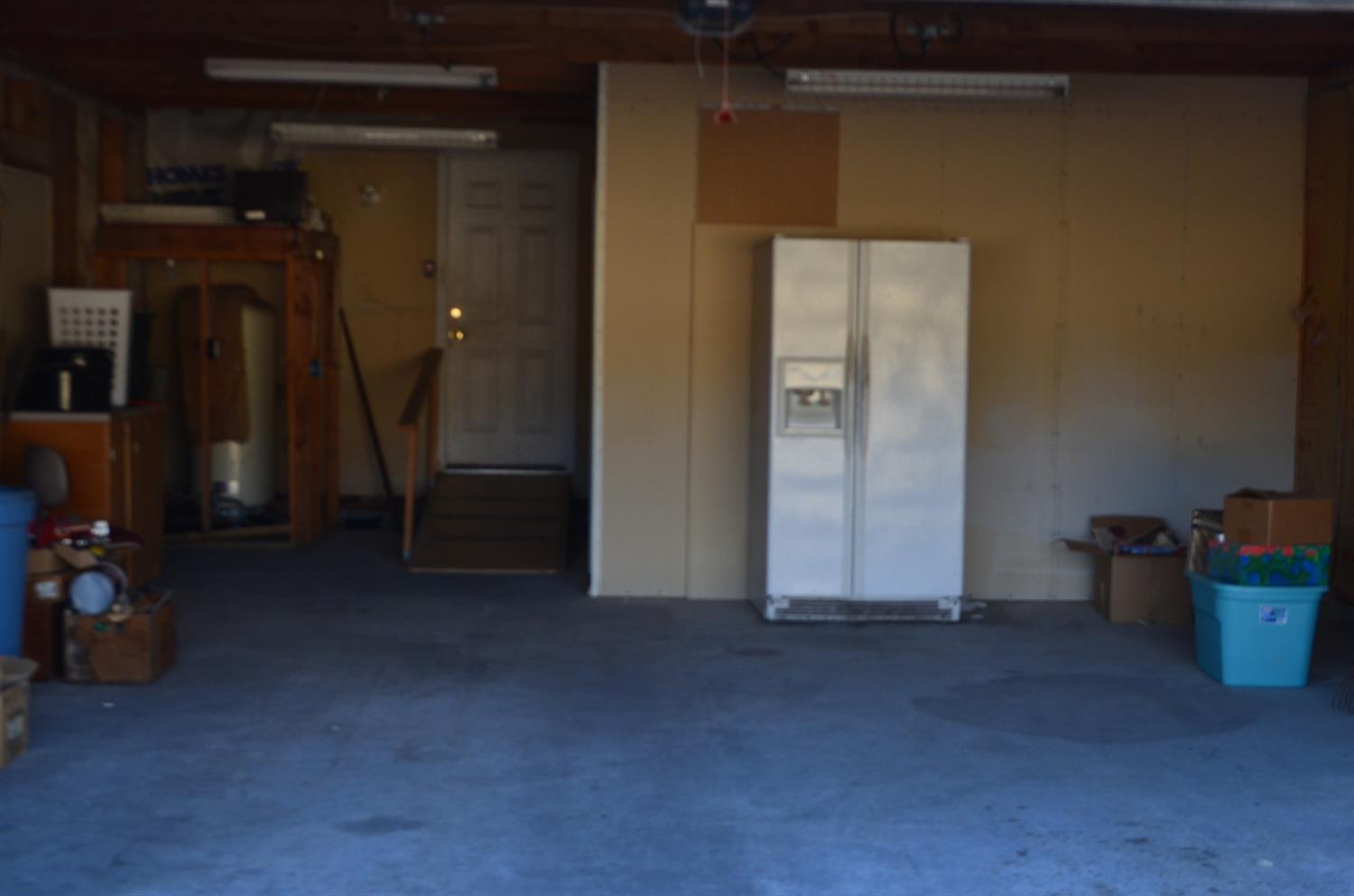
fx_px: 1913
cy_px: 448
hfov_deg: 39.0
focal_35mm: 51
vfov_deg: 26.3
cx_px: 677
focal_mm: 34
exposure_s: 1/50
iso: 400
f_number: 10
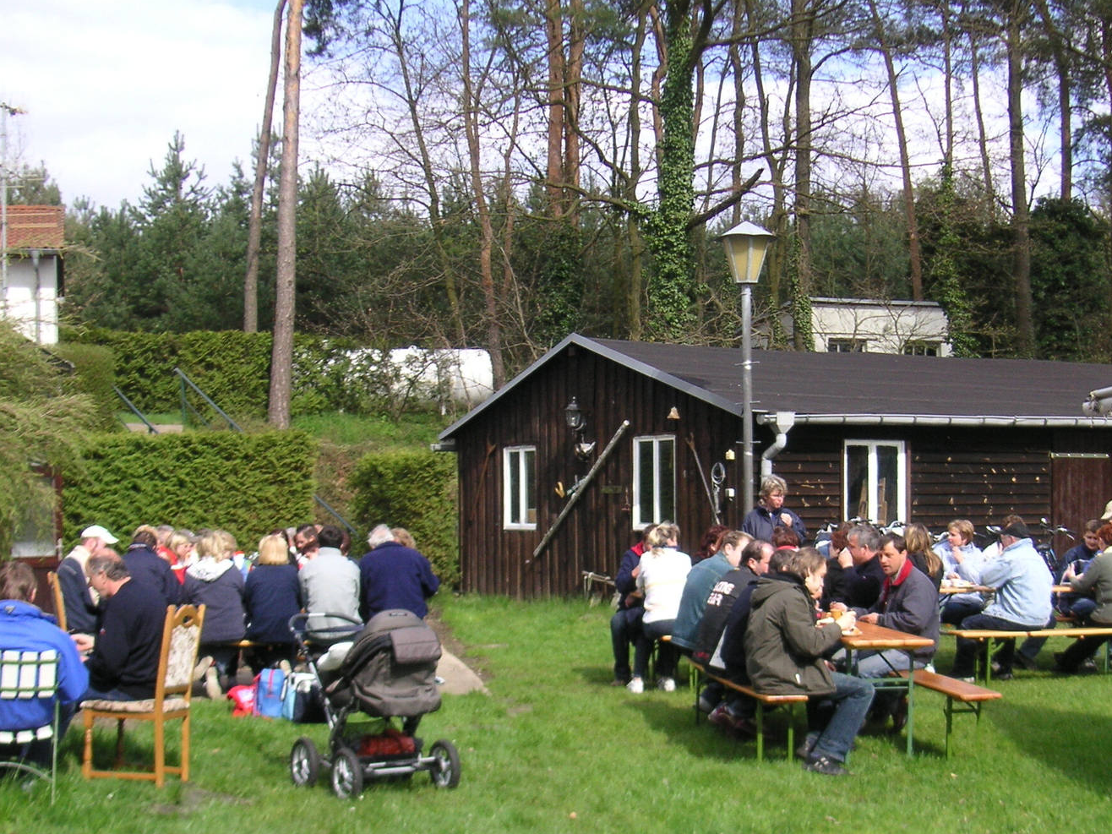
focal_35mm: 54
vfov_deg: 26.8
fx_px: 1735
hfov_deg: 35.5
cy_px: 578
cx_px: 540
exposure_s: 1/500
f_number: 2.8
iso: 50
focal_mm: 6.1
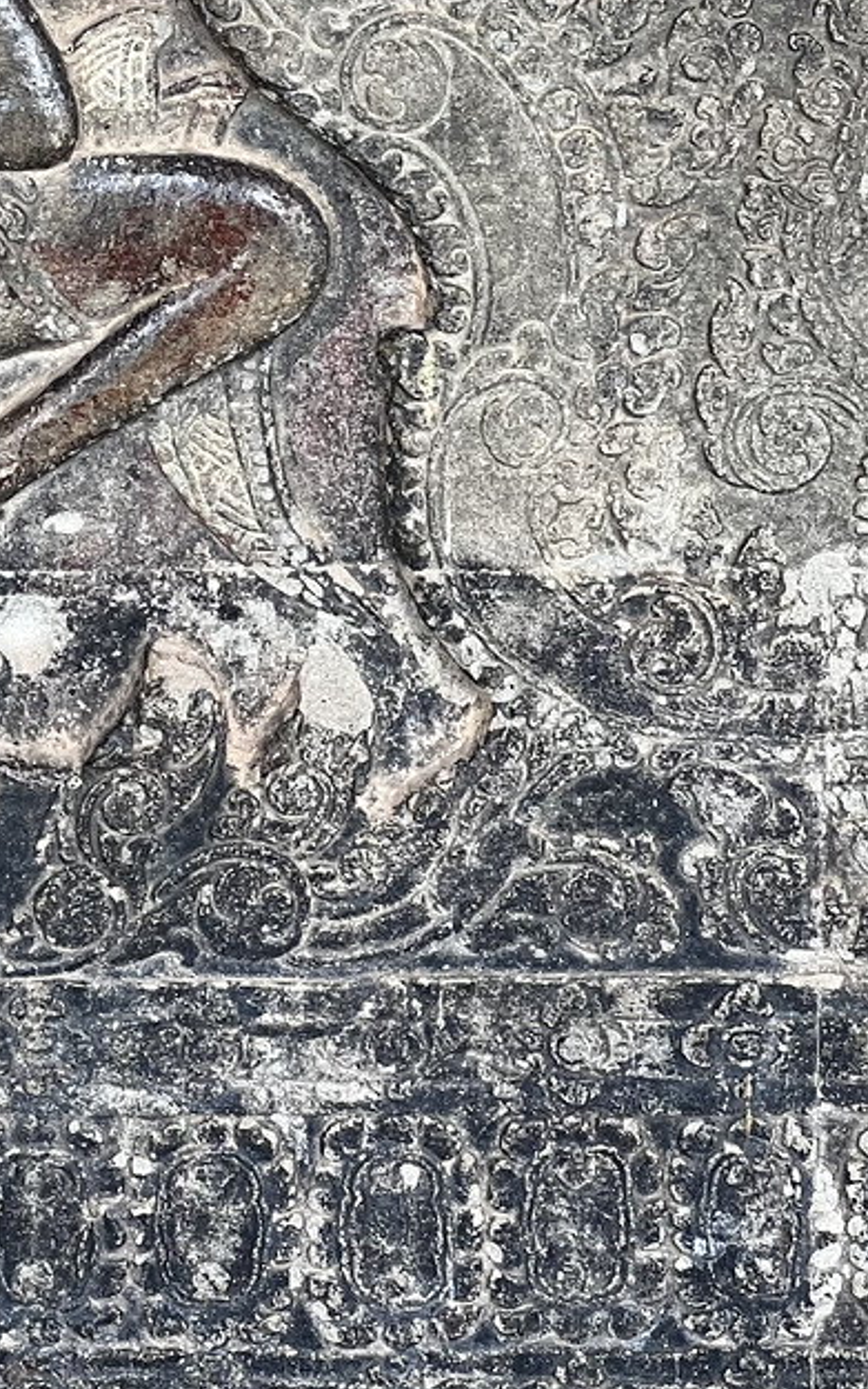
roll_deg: +0.3
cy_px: -138
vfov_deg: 9.9
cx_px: -242
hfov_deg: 6.2
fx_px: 7905
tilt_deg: -5.3
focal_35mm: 209
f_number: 2.8
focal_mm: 9
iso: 50
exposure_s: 1/99
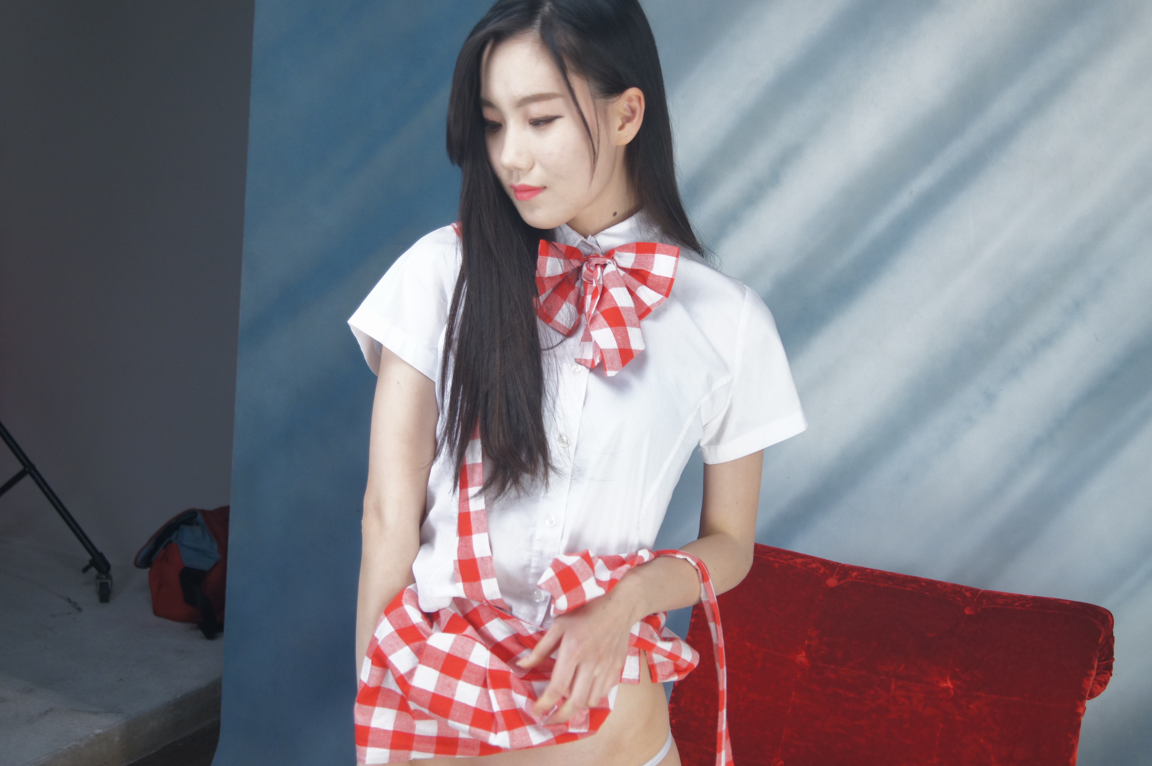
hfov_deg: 33.4
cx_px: 576
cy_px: 383
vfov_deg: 22.6
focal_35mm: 60
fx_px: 1918
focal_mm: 40
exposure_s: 1/125
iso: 800
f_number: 5.6
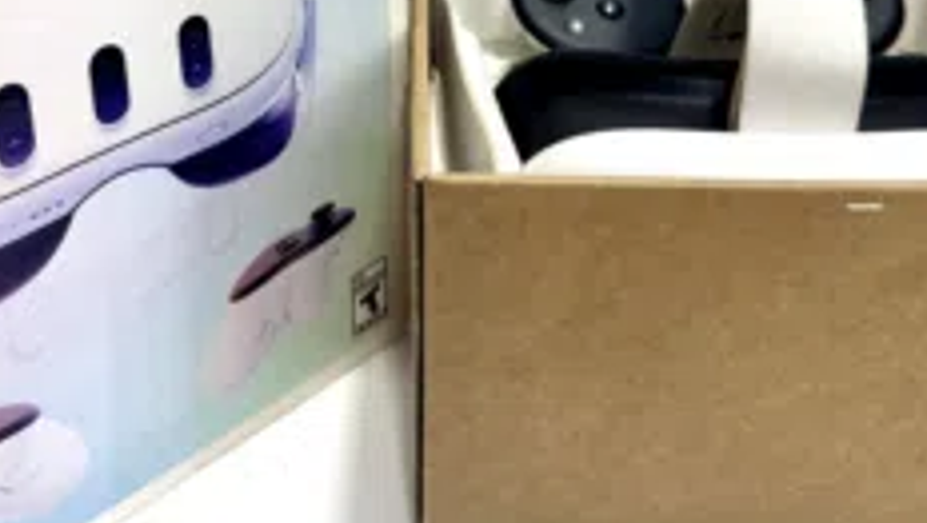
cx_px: 396
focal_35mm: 45
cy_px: -64
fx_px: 1107
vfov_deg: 24.6
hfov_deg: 45.3
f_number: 1.78
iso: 160
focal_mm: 6.76
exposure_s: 1/121
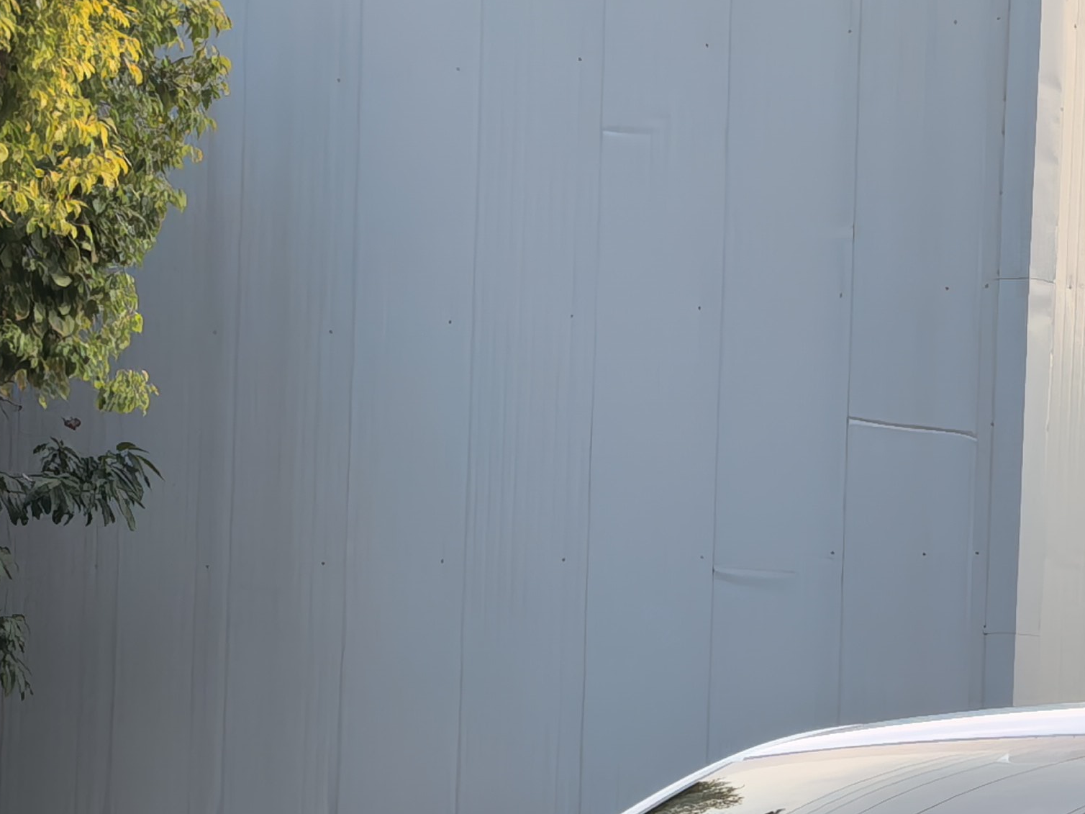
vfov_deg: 7.3
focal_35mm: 201
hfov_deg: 9.8
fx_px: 6300
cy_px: 907
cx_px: 1014
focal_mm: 6.98
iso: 100
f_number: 2
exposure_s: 1/2304
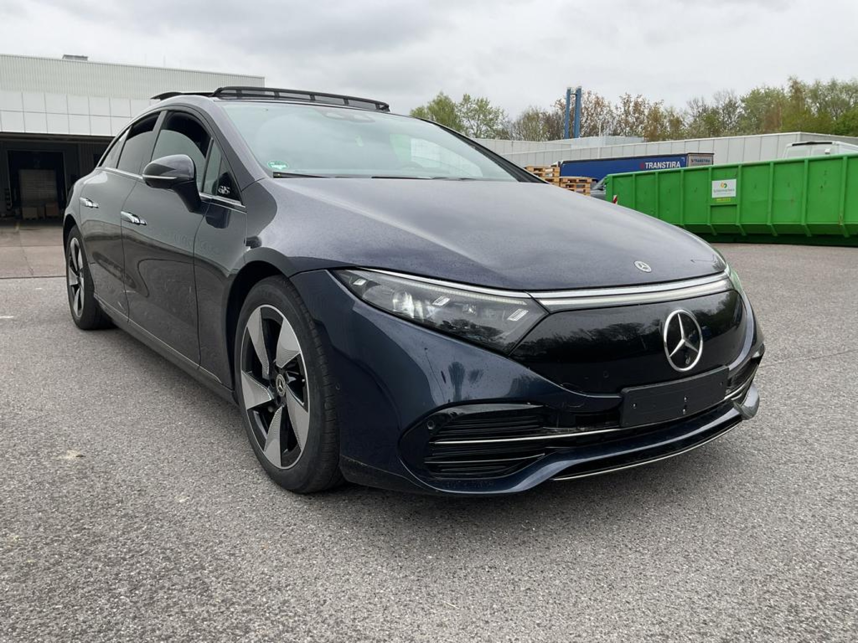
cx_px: 429
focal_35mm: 29
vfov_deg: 48.2
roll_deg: -2.7
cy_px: 322
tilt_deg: -10.6
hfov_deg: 61.7
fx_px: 719
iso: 16
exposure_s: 1/524
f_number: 1.8
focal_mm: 3
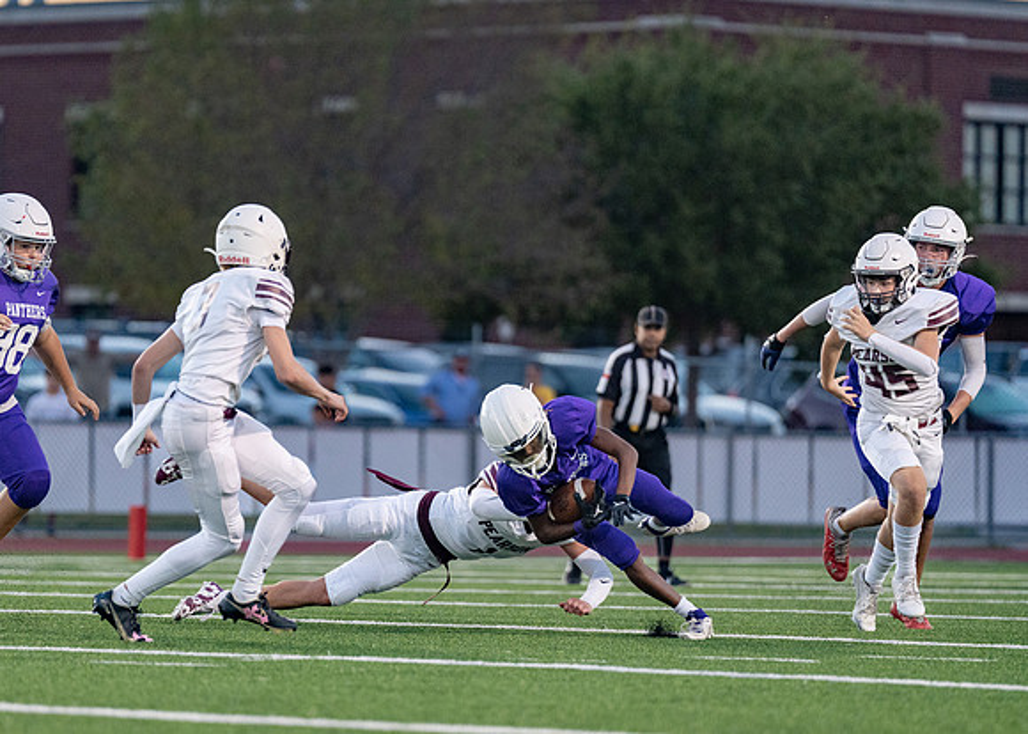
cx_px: 433
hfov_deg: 6.9
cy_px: 413
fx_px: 8552
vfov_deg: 4.9
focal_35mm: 293
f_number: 2.8
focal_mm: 200
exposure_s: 1/1250
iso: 2000
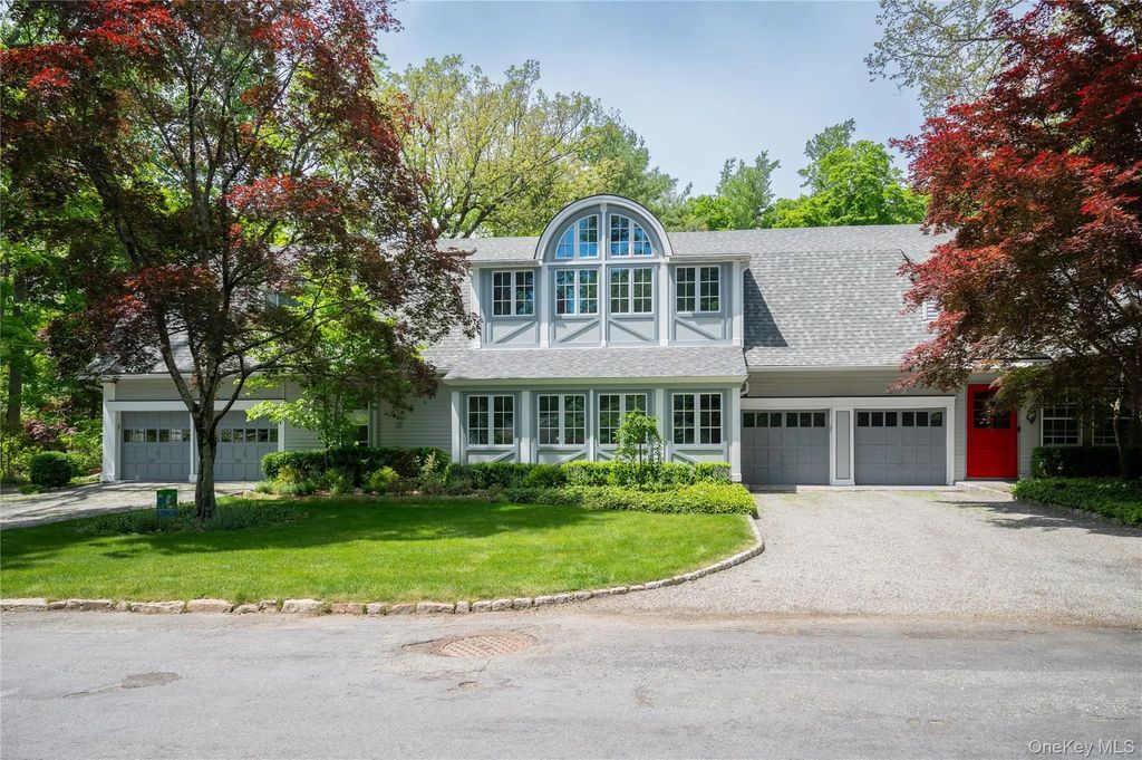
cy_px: 380
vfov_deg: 53.1
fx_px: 761
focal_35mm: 24
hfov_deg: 73.8
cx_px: 571
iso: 100
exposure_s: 1/200
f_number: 7.1
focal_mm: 24
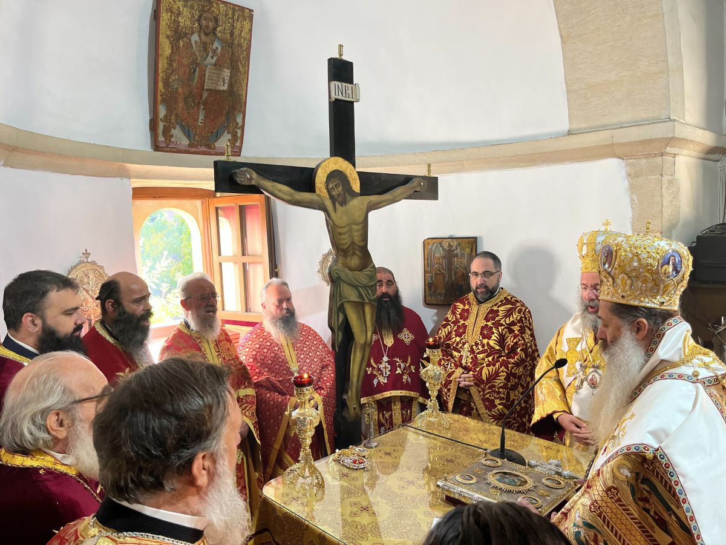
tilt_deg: -6.0
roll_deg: +3.3
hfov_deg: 67.3
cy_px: 272
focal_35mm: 26
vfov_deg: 53.1
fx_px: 545
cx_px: 363
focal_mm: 5.1
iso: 100
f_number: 1.6
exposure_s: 1/100
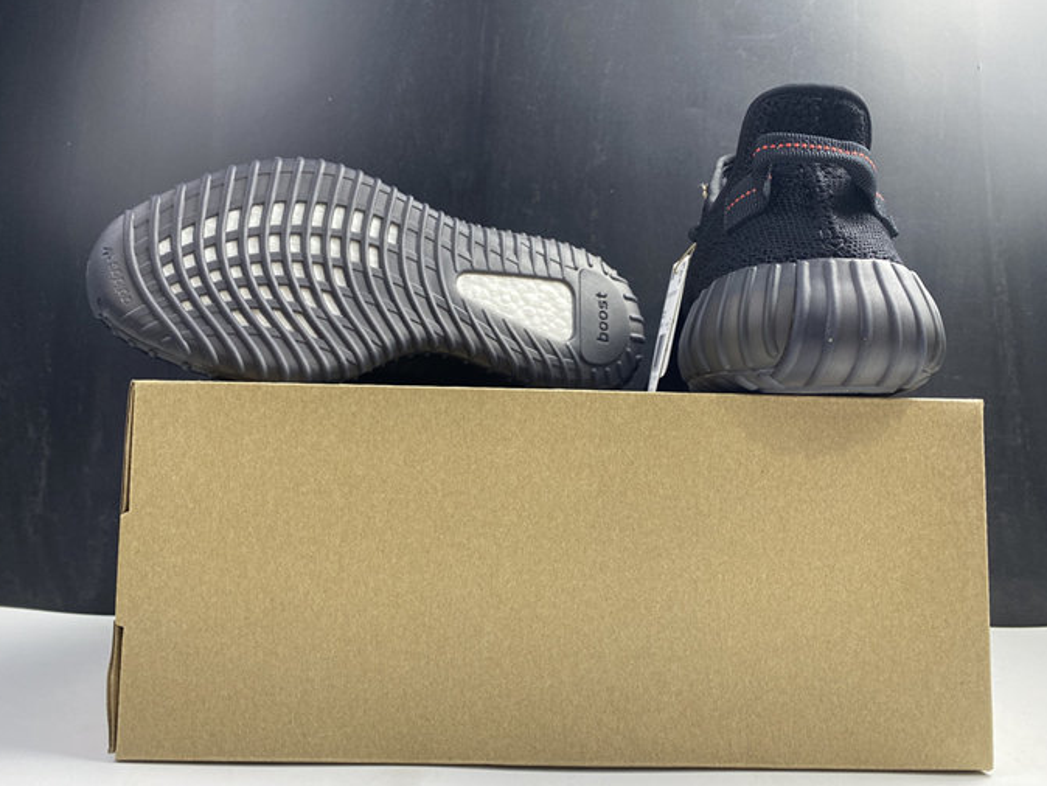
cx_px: 533
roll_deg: -0.1
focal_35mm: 27
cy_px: 388
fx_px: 817
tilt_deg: +6.5
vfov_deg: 51.4
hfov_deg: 65.3
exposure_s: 1/50
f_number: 1.8
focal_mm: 4.25
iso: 80
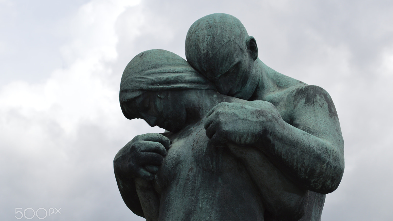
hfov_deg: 24.6
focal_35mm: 87
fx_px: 902
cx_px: 197
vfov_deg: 14.0
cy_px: 115
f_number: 8
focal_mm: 55
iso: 100
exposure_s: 1/250
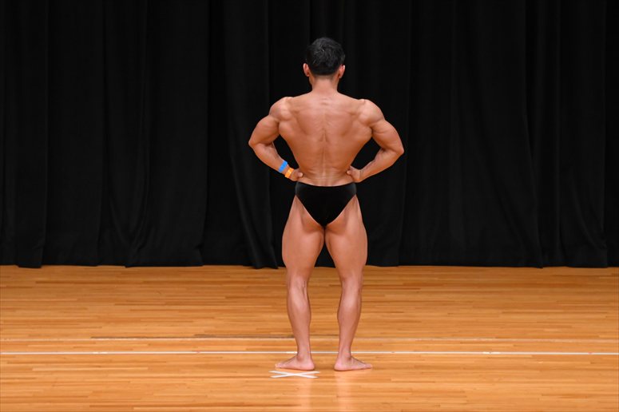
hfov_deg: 7.6
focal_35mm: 270
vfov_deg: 5.1
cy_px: 206
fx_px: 4640
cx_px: 310
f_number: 5.6
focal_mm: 180
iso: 3200
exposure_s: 1/400
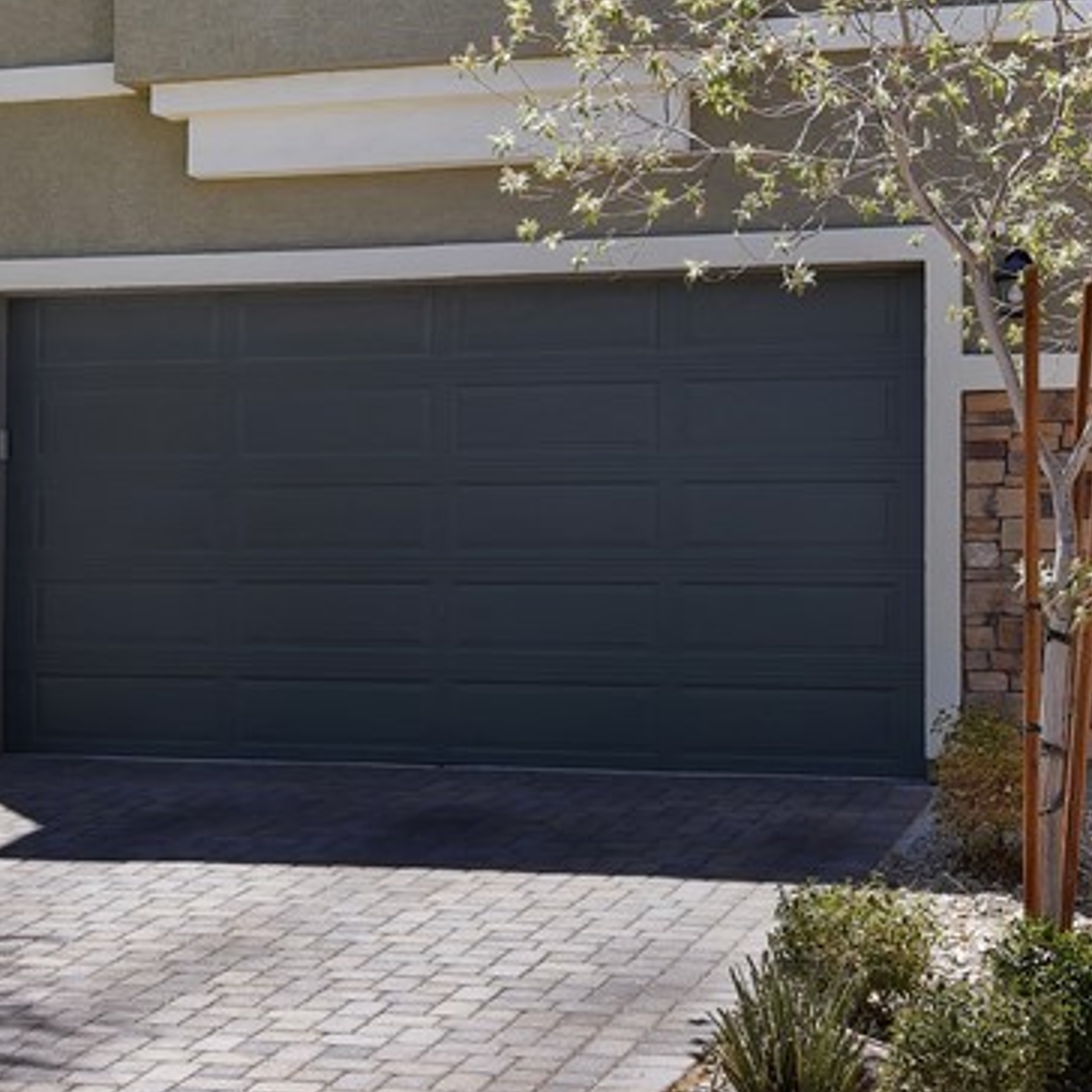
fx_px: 2712
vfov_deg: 22.3
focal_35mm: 76
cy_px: 147
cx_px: 320
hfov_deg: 22.6
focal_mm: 30
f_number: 13
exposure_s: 1/60
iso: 160
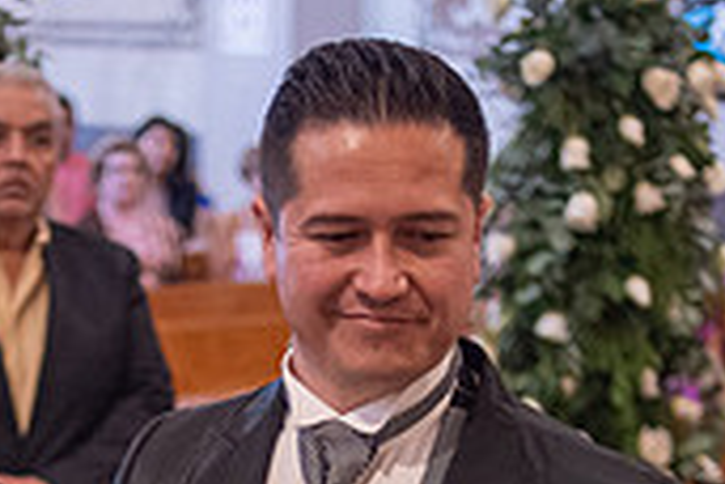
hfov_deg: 17.1
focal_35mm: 119
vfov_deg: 11.1
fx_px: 2396
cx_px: 170
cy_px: 698
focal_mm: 35
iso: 2000
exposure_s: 1/250
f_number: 2
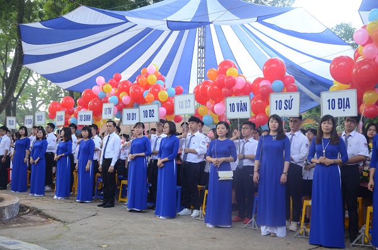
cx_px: 189
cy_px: 125
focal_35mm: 39
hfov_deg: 49.7
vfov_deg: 34.0
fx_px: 409
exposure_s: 1/320
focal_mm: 26
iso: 1000
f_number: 4
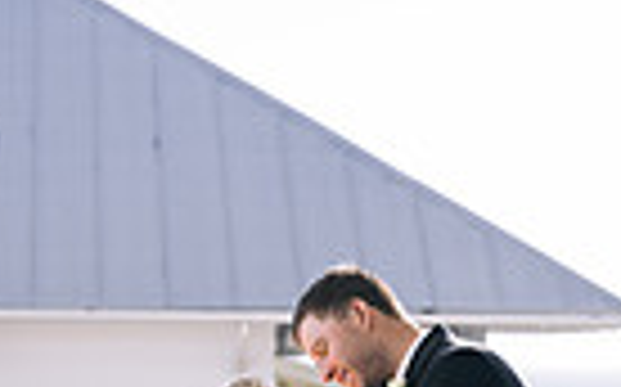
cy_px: 572
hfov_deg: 12.6
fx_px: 2807
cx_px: 351
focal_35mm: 166
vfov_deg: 7.7
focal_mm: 50
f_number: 2.8
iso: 200
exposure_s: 1/1250
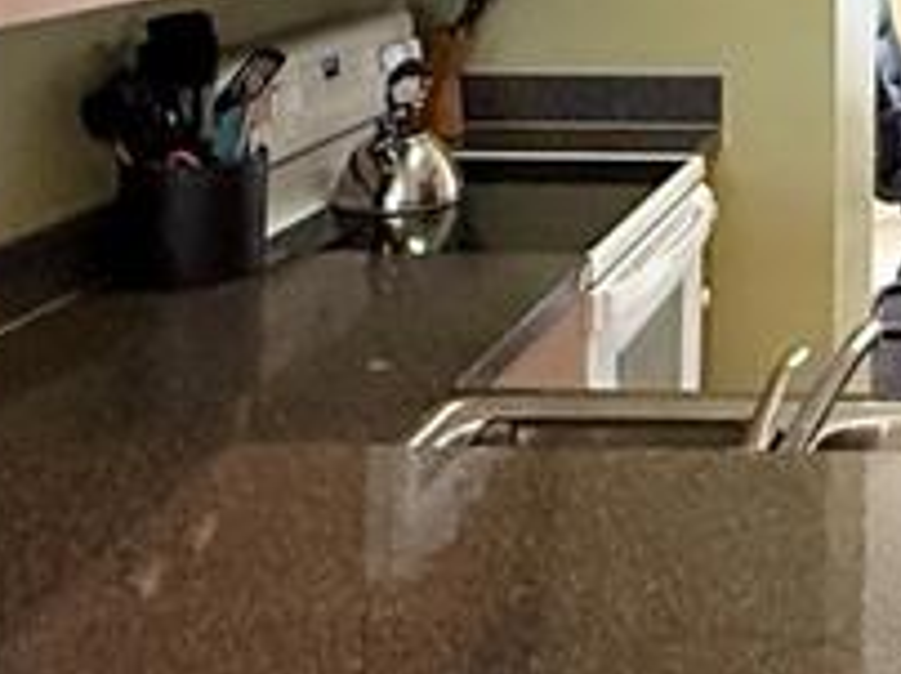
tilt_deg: +4.1
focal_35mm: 71
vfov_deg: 18.5
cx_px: 1075
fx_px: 1846
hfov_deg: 24.8
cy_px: -312
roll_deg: -0.4
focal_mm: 2.22
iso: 320
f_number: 2.2
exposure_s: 1/120
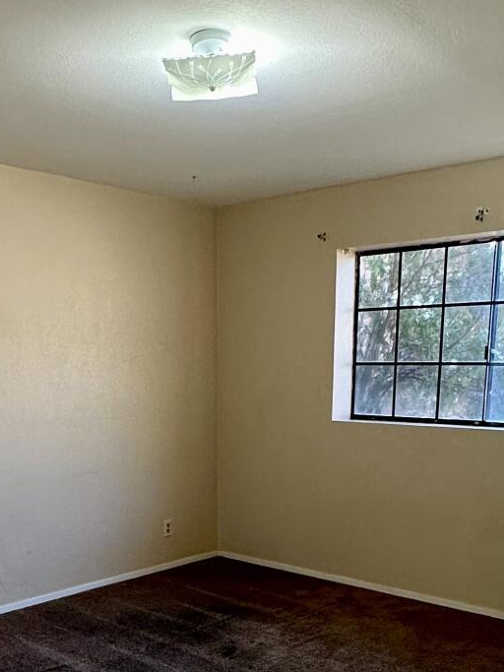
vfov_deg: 43.6
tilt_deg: -12.7
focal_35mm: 41
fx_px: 796
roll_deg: +0.6
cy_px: 541
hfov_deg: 35.0
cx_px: 197
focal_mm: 2.22
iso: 200
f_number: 2.2
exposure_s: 1/120
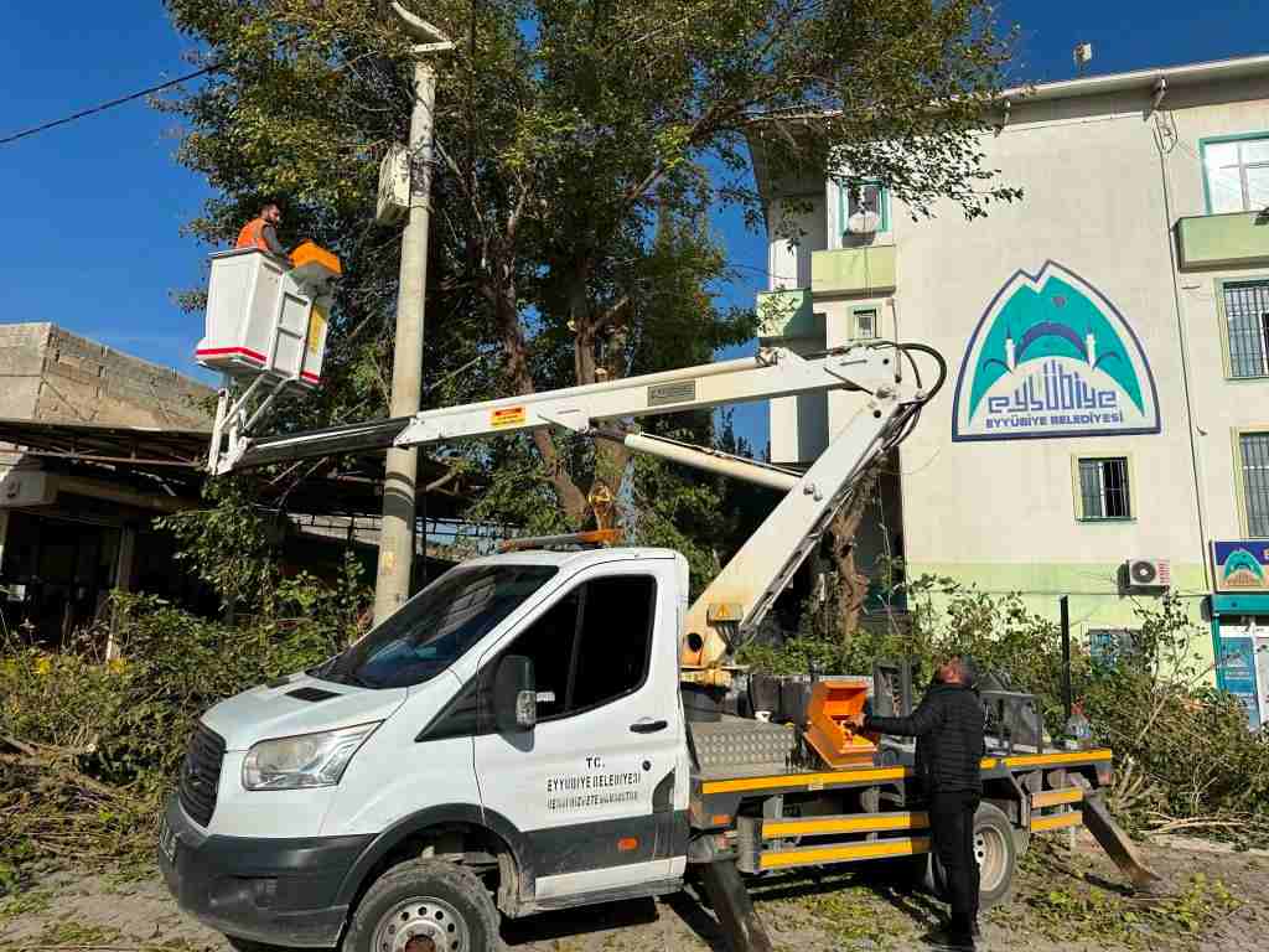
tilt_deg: +10.0
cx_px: 634
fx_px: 880
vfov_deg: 56.8
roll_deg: -0.3
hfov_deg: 71.6
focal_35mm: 24
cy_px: 476
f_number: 1.78
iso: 80
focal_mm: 6.86
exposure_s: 1/9709
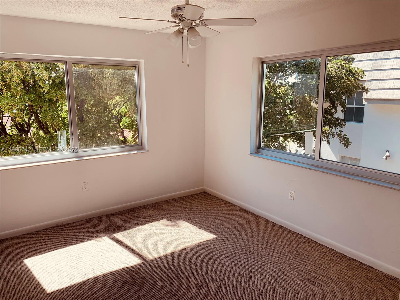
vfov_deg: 53.1
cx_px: 200
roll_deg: +0.2
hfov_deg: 67.3
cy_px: 150
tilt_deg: -10.2
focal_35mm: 26
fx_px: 300
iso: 25
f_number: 1.8
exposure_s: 1/291
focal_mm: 4.25
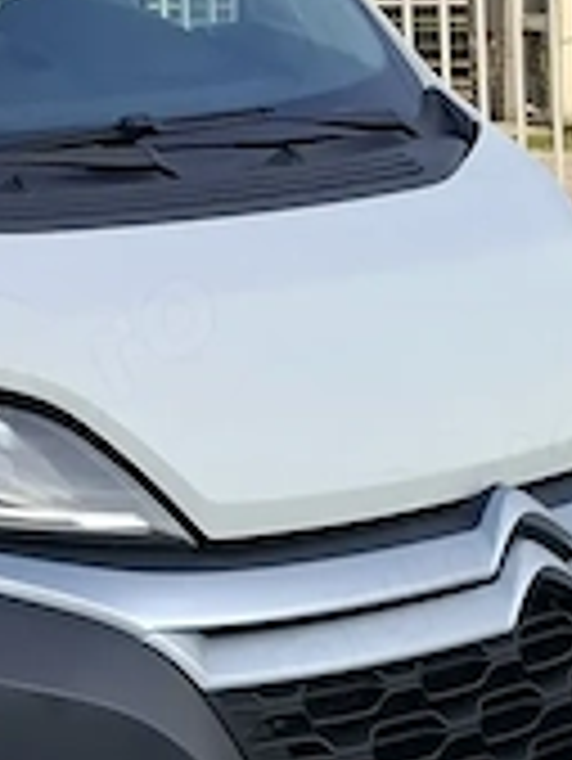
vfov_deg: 17.5
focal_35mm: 109
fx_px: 2398
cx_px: -392
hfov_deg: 12.6
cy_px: -49
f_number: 1.8
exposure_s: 1/943
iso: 50
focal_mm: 5.54
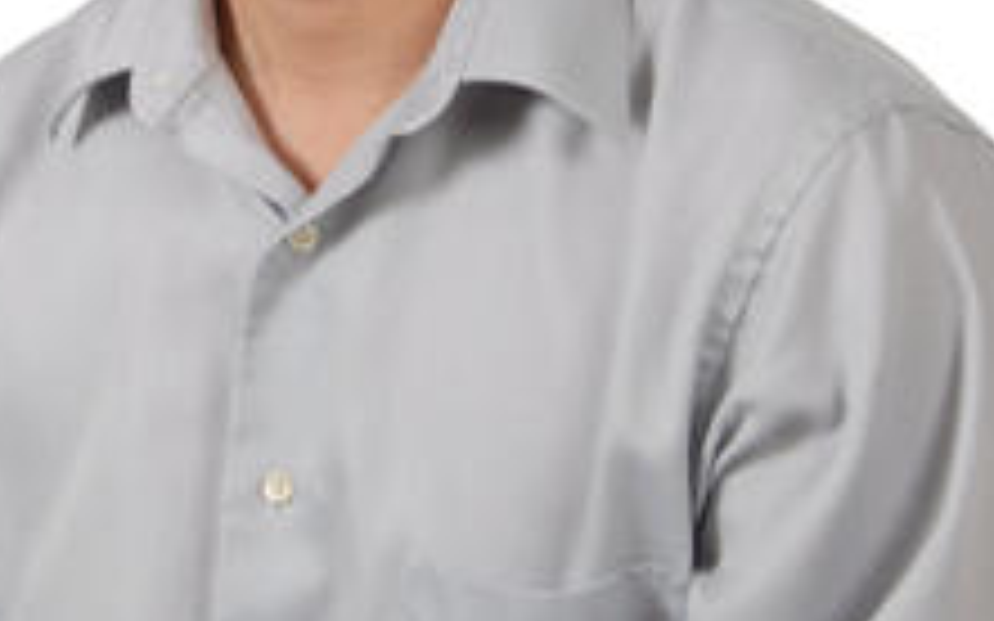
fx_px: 4198
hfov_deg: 13.5
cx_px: 391
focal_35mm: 155
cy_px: -117
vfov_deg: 8.4
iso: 100
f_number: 10
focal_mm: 50
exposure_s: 1/100
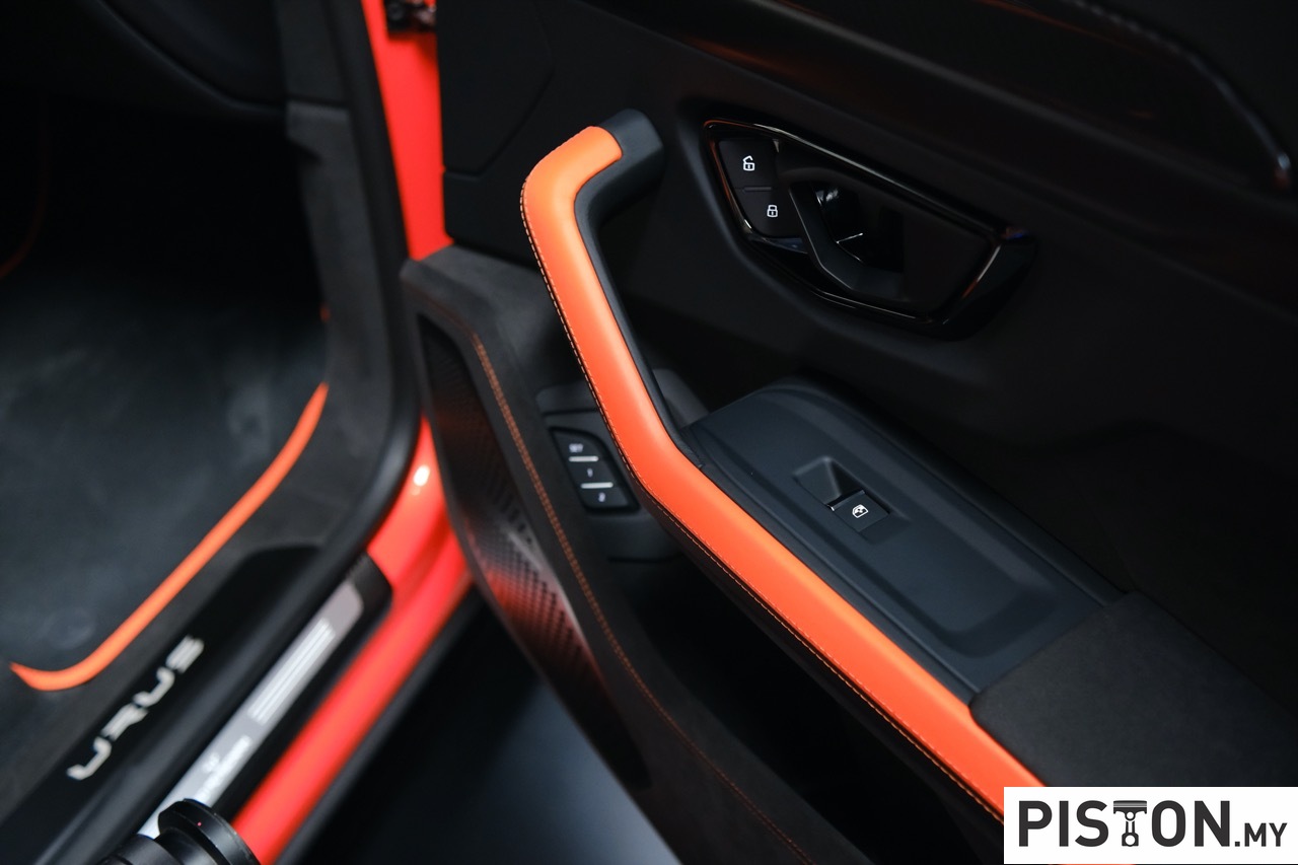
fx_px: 1262
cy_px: 432
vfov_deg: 37.8
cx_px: 649
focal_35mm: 35
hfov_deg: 54.4
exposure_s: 1/160
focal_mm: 23
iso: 3200
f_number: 2.5
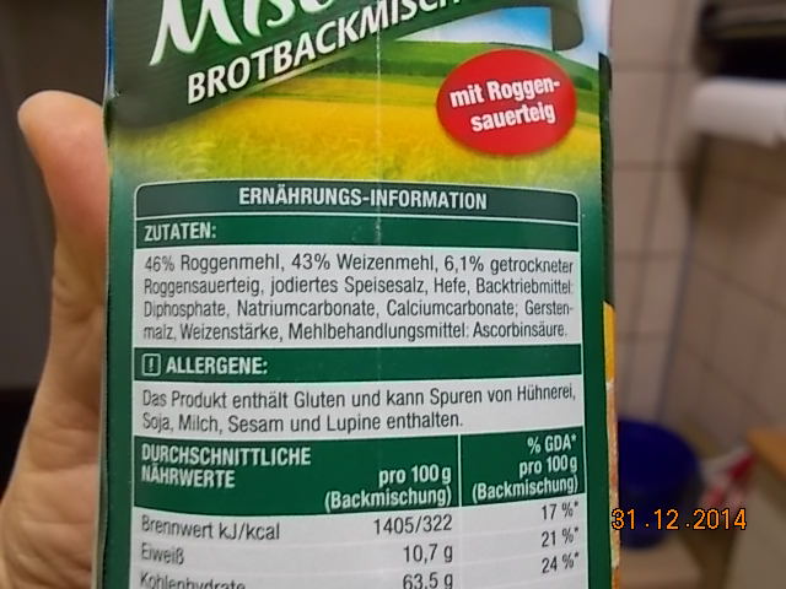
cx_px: 393
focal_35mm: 30
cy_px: 294
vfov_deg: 46.8
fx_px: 681
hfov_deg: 60.0
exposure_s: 1/10
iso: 200
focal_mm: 5.3
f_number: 3.4
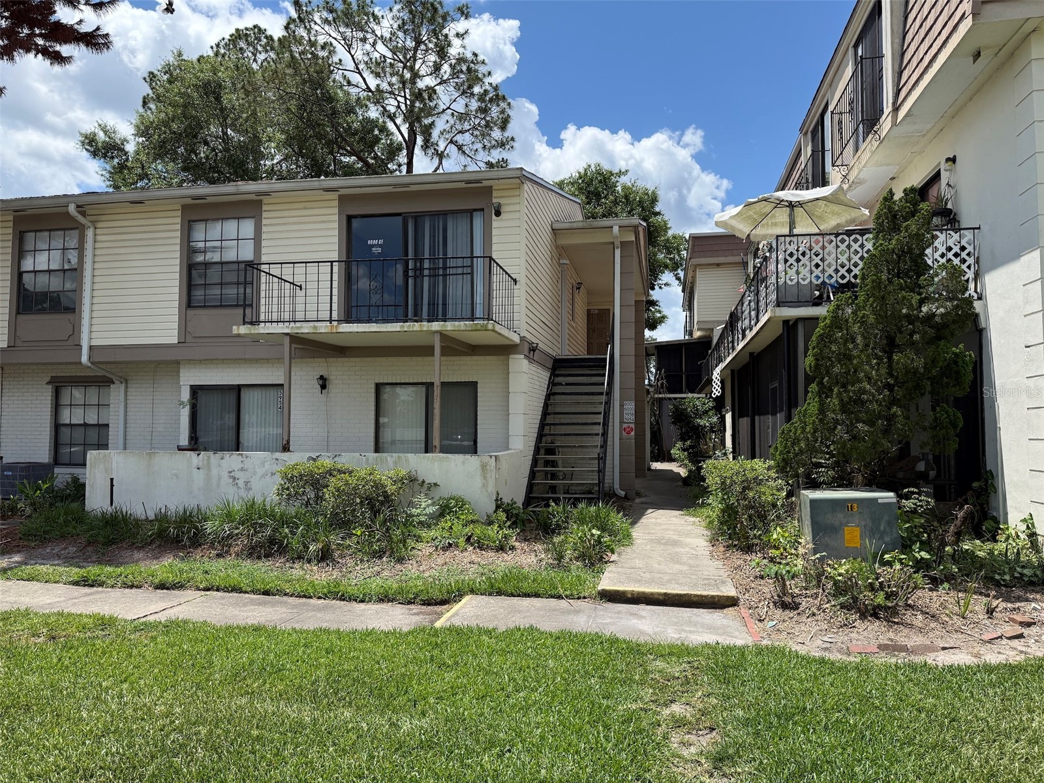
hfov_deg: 71.6
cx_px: 522
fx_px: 724
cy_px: 392
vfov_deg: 56.8
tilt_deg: +5.6
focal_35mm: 24
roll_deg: +0.0
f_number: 1.78
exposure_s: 1/4975
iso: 100
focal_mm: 6.76
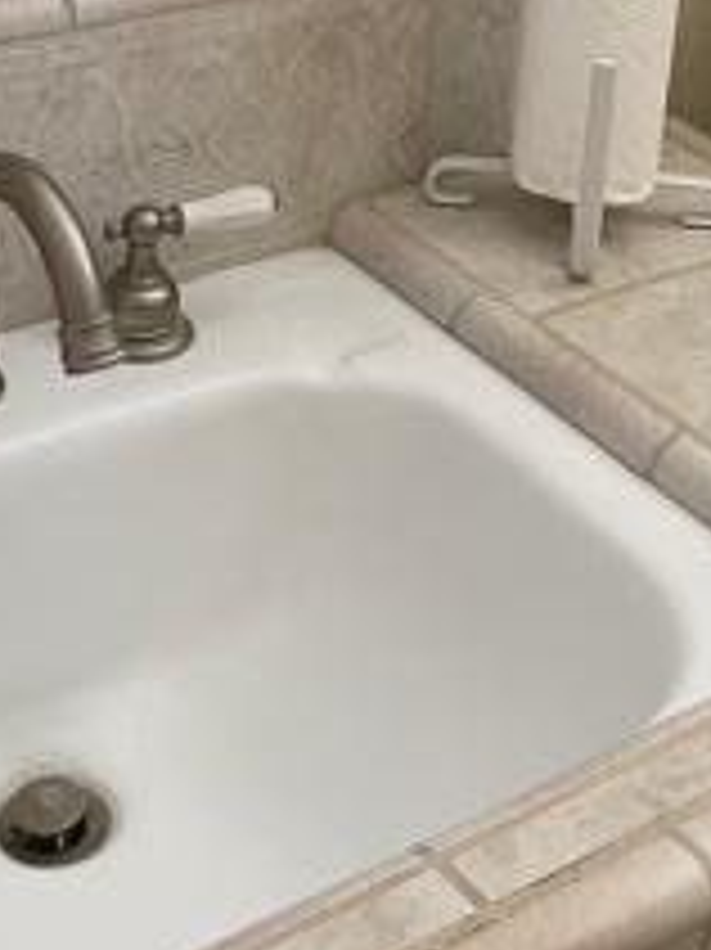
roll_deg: -4.3
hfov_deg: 18.6
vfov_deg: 22.8
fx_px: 2166
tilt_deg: -15.4
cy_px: -185
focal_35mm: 79
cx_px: 477
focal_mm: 4.2
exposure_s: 1/61
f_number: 1.6
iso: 80
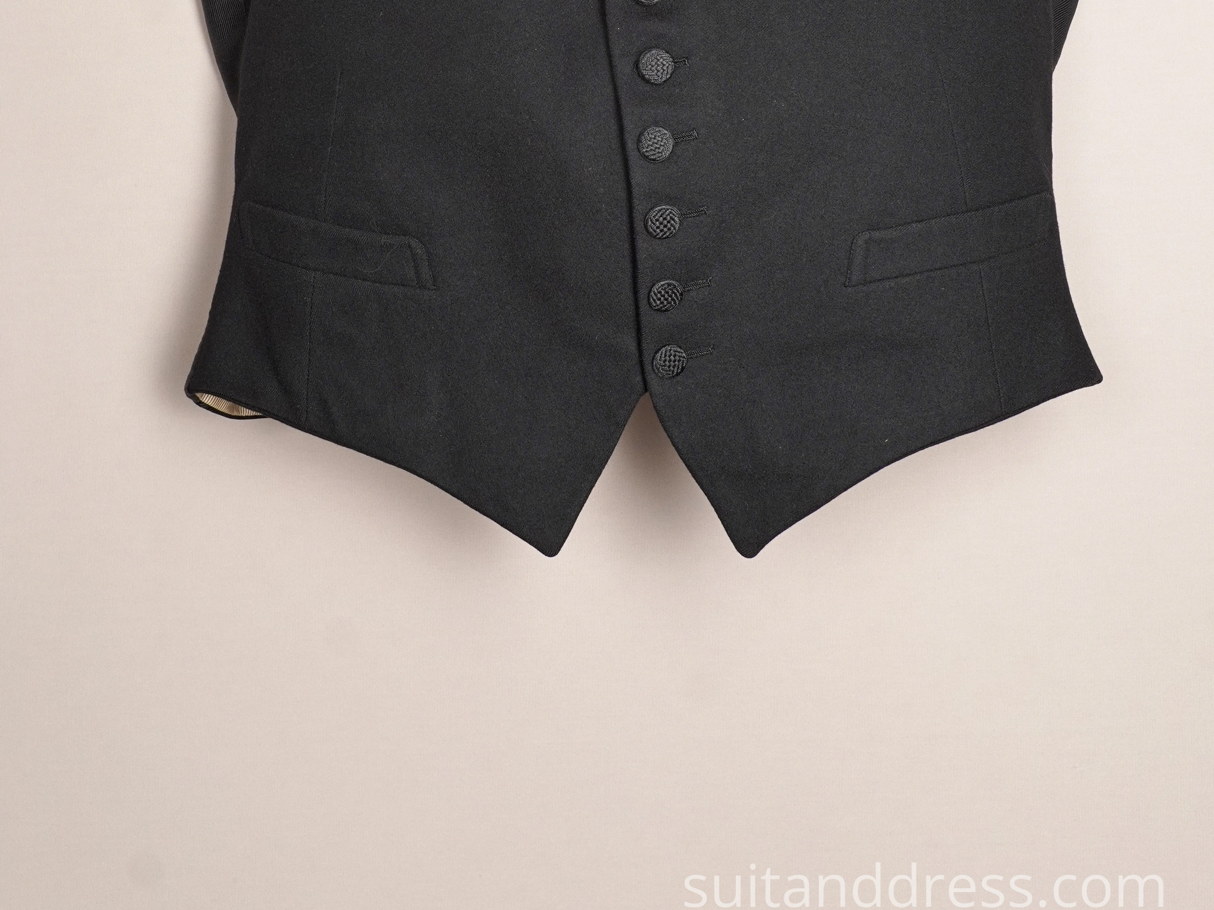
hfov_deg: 27.8
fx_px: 2455
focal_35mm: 70
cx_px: 604
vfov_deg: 20.5
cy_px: 53
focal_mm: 32
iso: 400
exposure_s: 1/25
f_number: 8
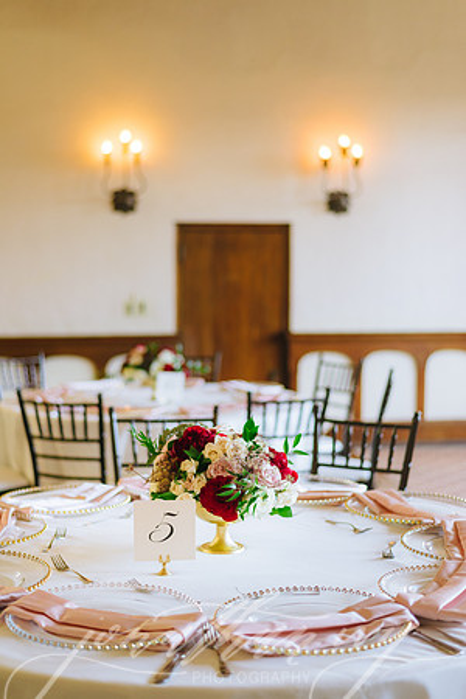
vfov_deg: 39.6
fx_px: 971
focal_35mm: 50
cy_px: 350
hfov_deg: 27.0
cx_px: 233
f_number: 2
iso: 800
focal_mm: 50
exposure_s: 1/500
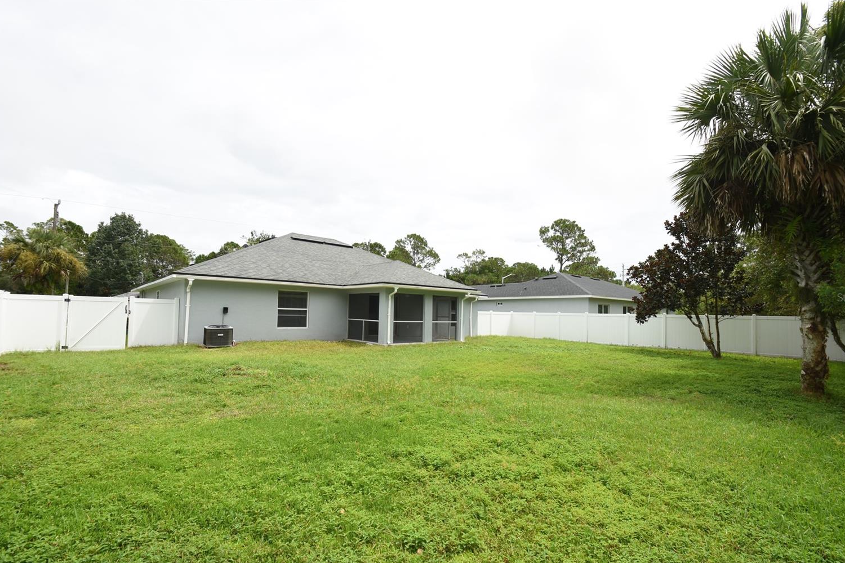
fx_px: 376
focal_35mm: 16
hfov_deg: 96.7
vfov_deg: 73.7
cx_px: 437
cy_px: 297
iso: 100
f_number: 7.1
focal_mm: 10
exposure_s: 1/200
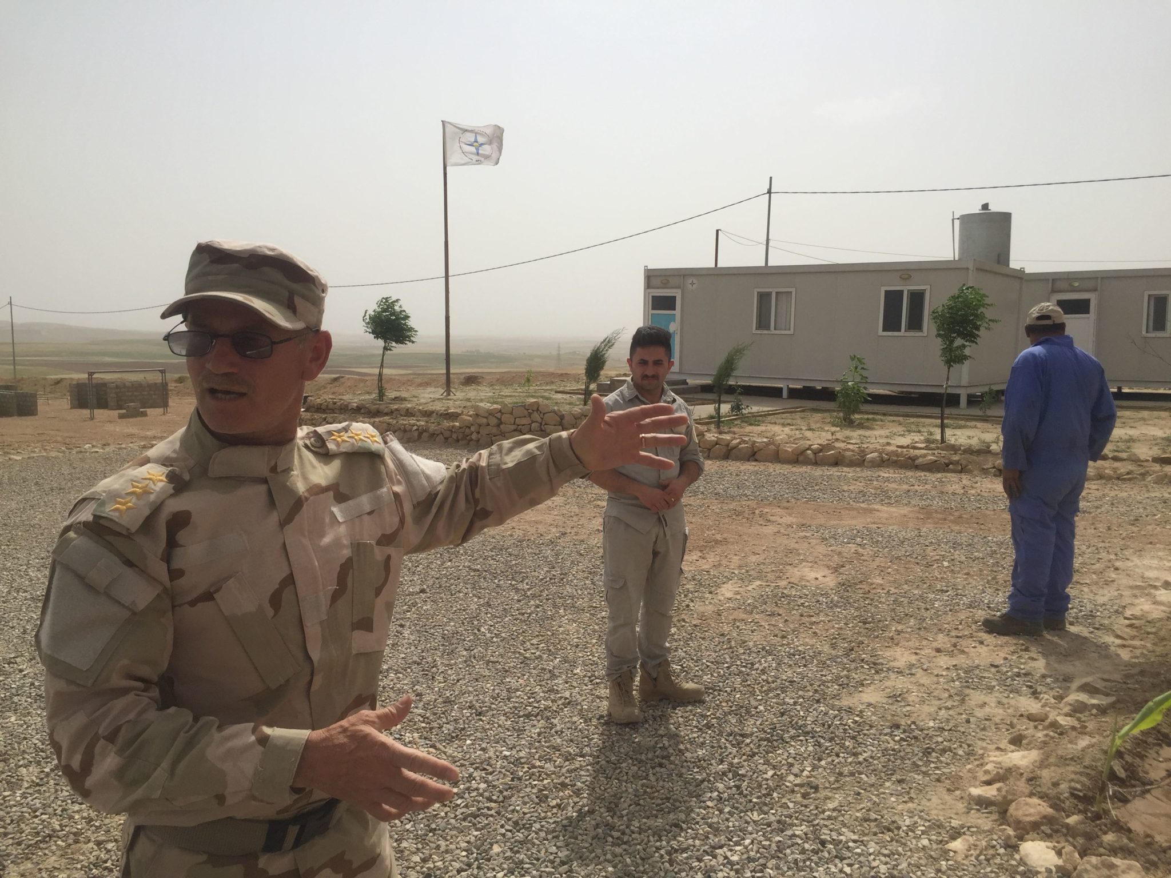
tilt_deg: -6.4
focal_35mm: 29
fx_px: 981
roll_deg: -2.7
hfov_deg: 61.7
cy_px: 439
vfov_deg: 48.2
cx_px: 586
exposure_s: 1/4405
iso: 32
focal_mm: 4.15
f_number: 2.2
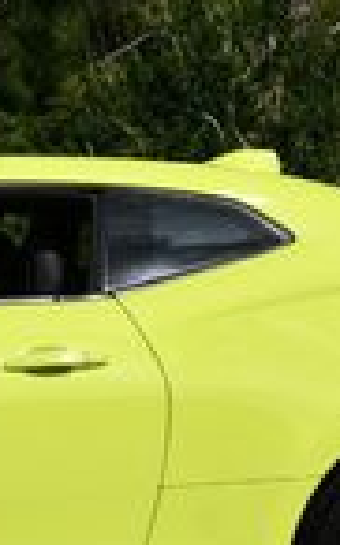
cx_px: -172
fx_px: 3194
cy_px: 105
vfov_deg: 9.7
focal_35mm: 215
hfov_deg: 6.0
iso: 100
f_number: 10
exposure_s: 1/400
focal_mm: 24
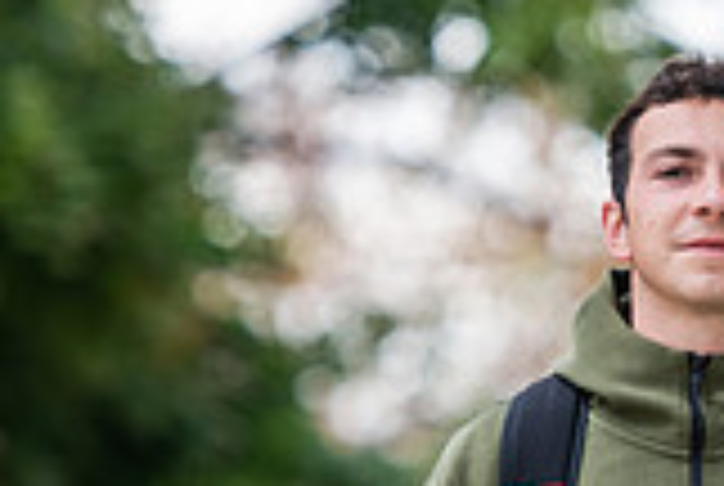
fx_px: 11968
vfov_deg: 2.3
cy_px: 353
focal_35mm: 594
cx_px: 693
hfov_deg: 3.5
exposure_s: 1/320
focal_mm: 165
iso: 400
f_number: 3.2
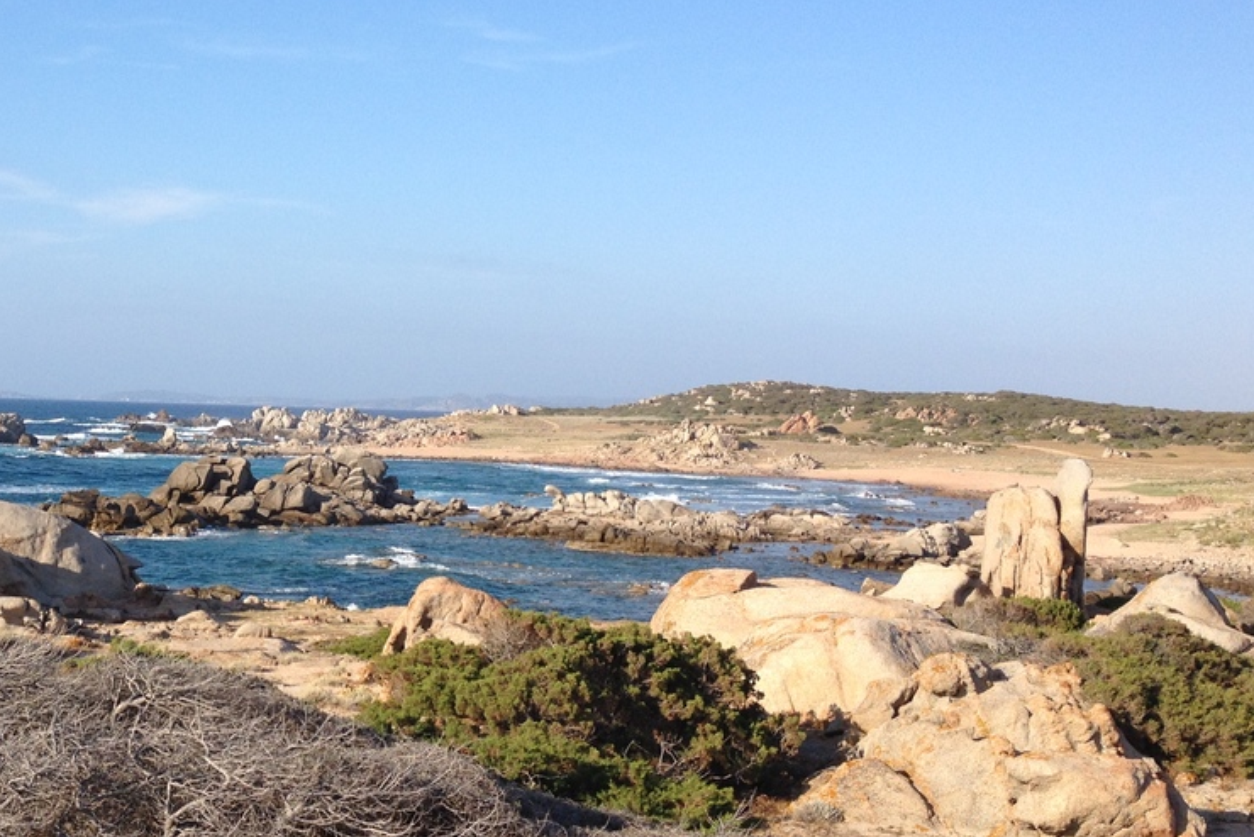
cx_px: 278
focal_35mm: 59
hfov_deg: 33.1
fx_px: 2056
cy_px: 327
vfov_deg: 23.0
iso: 50
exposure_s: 1/1346
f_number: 2.4
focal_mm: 4.28
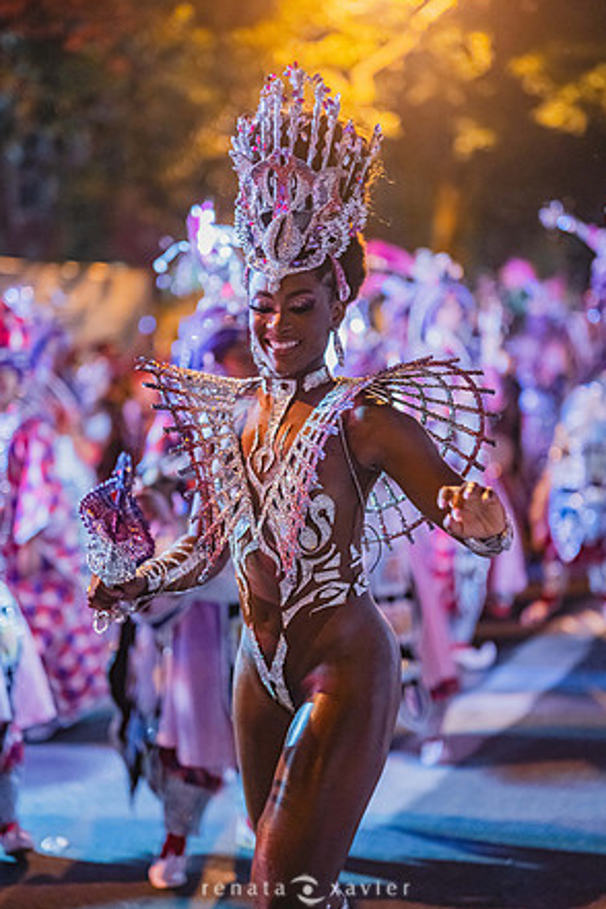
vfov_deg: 38.9
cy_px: 462
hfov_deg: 26.5
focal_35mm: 51
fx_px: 1288
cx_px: 303
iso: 3200
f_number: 1.2
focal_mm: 50
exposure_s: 1/320
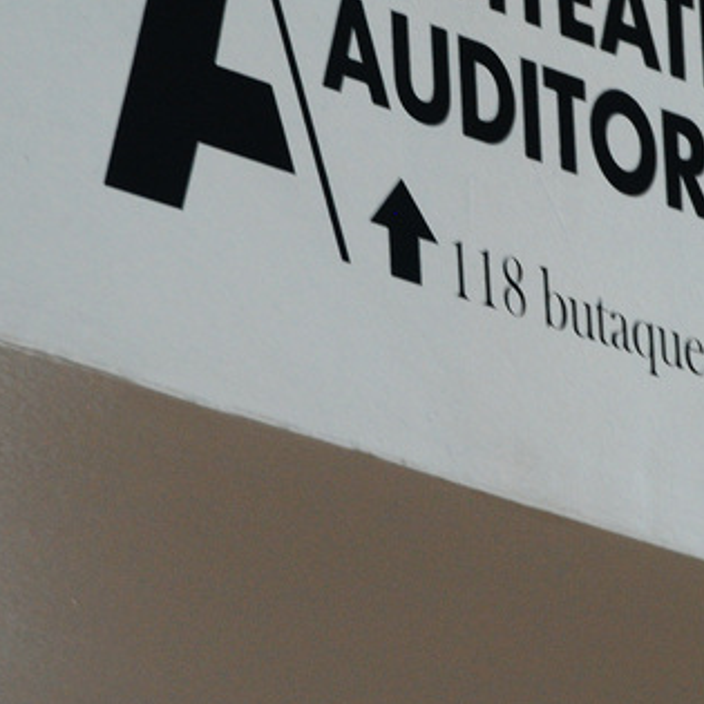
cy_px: 201
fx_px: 8766
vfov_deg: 4.6
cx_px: 543
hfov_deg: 4.6
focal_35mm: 381
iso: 320
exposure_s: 1/40
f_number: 5.6
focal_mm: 90
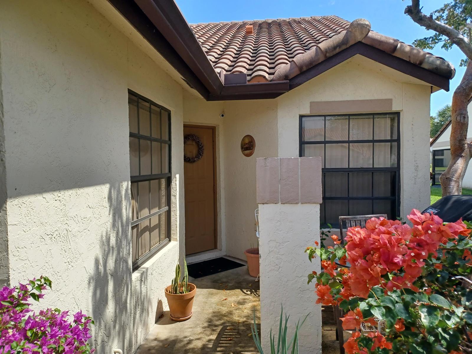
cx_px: 236
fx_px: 341
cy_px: 177
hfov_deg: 69.4
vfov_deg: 54.9
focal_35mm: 25
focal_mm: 4.6
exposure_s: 1/287
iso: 32
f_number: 1.8
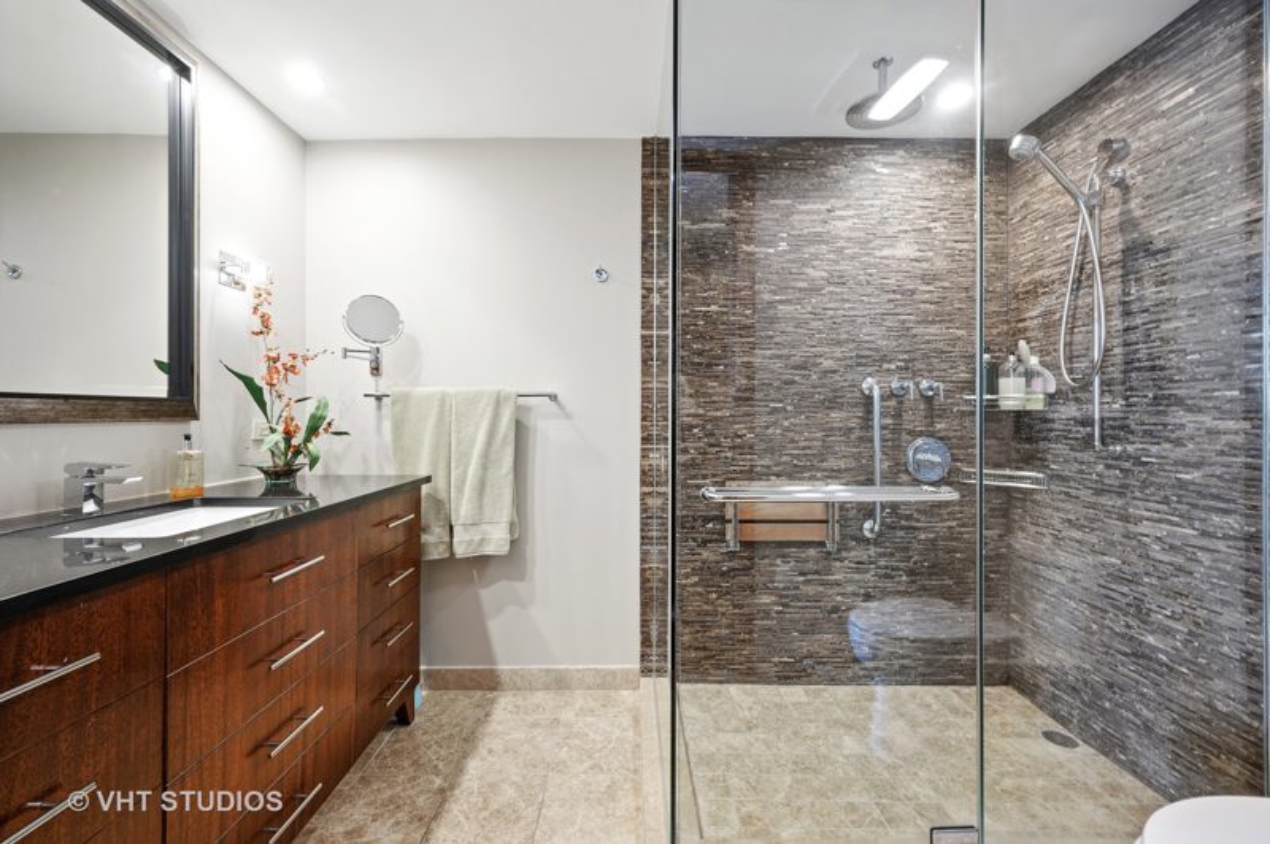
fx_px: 493
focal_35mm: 14
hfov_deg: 104.3
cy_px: 422
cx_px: 635
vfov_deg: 81.1
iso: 100
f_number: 10
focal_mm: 14
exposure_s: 3
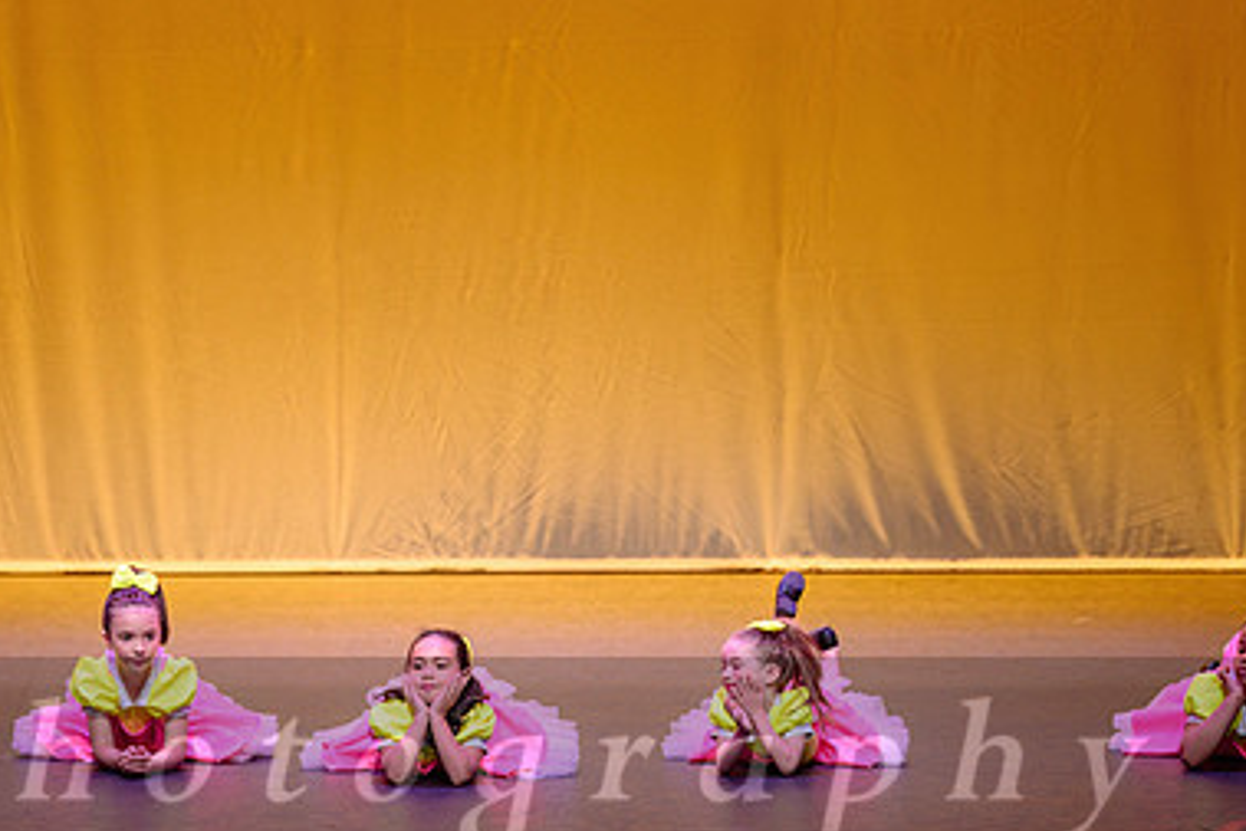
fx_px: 6682
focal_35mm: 193
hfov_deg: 10.6
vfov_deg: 7.1
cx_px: 457
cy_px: 292
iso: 1250
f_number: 2.8
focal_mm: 102
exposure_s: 1/320
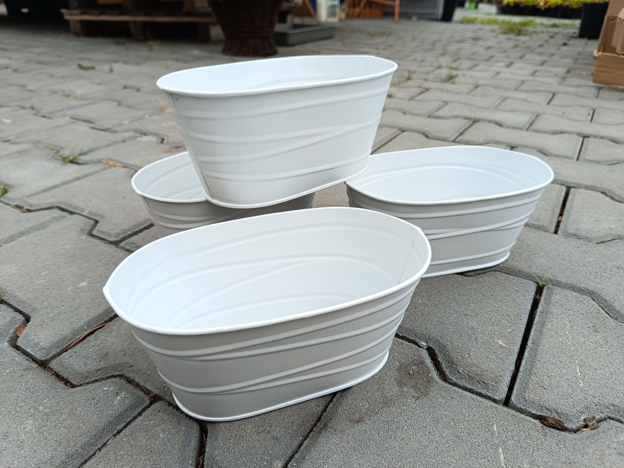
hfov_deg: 71.6
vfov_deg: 56.8
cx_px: 312
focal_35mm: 24
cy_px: 234
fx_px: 433
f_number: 1.88
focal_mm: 5.59
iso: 50
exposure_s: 1/125
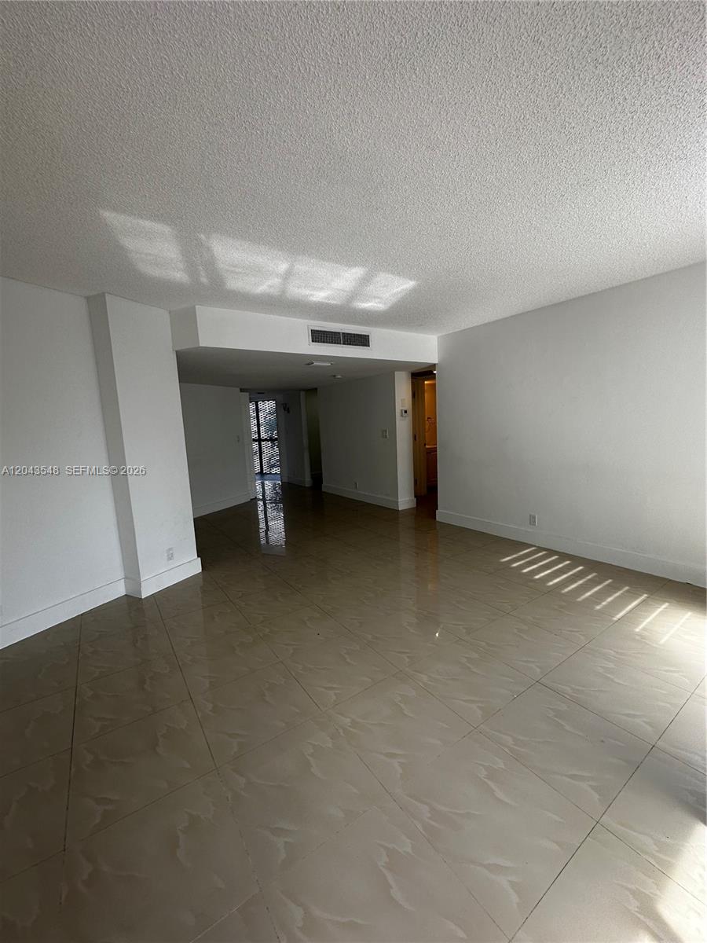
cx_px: 354
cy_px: 472
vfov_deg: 102.1
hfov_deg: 85.7
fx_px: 381
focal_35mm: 14
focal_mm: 2.22
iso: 40
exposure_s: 1/99
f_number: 2.2
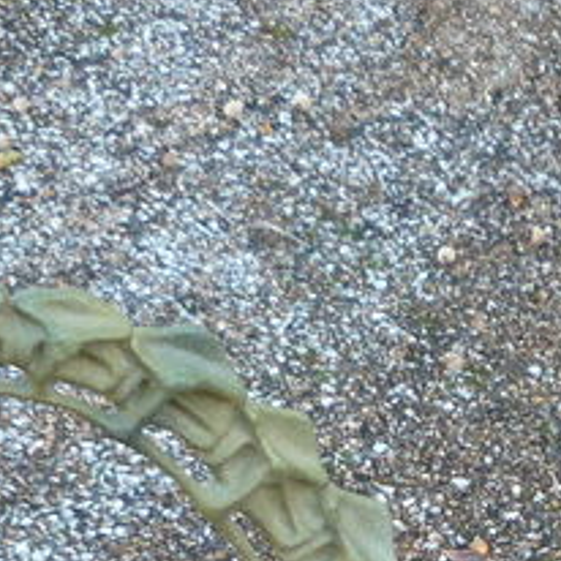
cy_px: 912
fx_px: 2365
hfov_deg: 13.0
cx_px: 763
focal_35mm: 129
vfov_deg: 12.6
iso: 125
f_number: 3.3
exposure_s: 1/30
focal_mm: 5.2
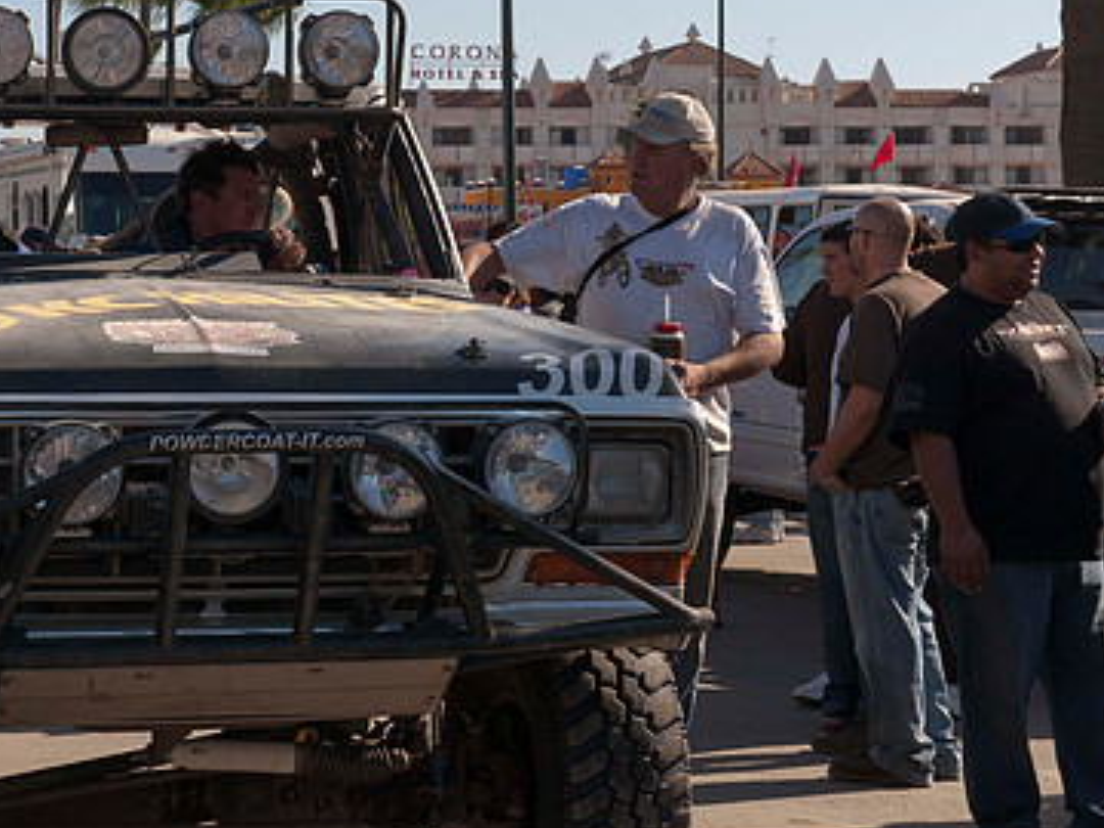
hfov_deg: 20.8
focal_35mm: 93
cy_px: 284
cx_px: 227
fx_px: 2966
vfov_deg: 15.9
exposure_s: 1/640
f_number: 13
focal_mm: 60
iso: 400
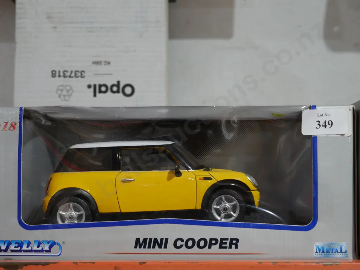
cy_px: 135
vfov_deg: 27.1
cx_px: 180
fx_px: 562
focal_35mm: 54
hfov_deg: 35.5
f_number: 5.3
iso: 1000
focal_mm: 27
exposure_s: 1/60
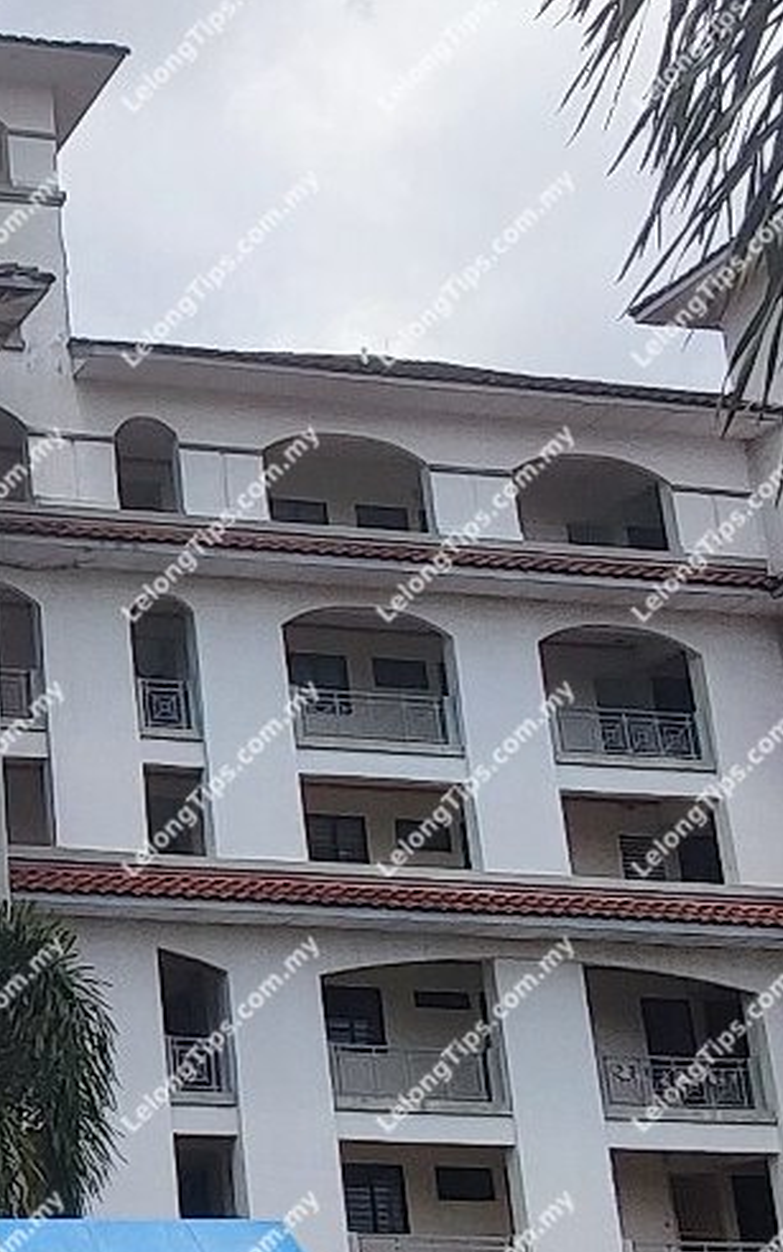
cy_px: 594
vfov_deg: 45.2
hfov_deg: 24.2
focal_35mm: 44
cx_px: -324
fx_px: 1502
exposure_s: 1/1723
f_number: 2.2
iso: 50
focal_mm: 1.65
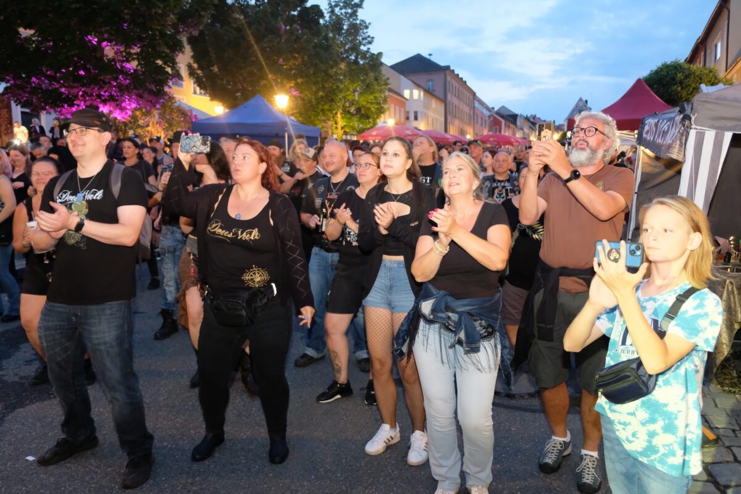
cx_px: 370
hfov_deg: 65.5
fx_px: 576
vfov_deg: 46.4
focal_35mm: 28
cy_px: 247
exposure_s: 1/20
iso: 3200
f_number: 2.8
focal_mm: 18.8
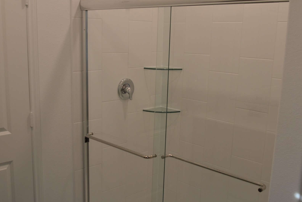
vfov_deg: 32.6
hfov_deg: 47.4
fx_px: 344
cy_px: 119
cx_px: 143
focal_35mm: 41
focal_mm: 20
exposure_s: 1/80
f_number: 4.5
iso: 400
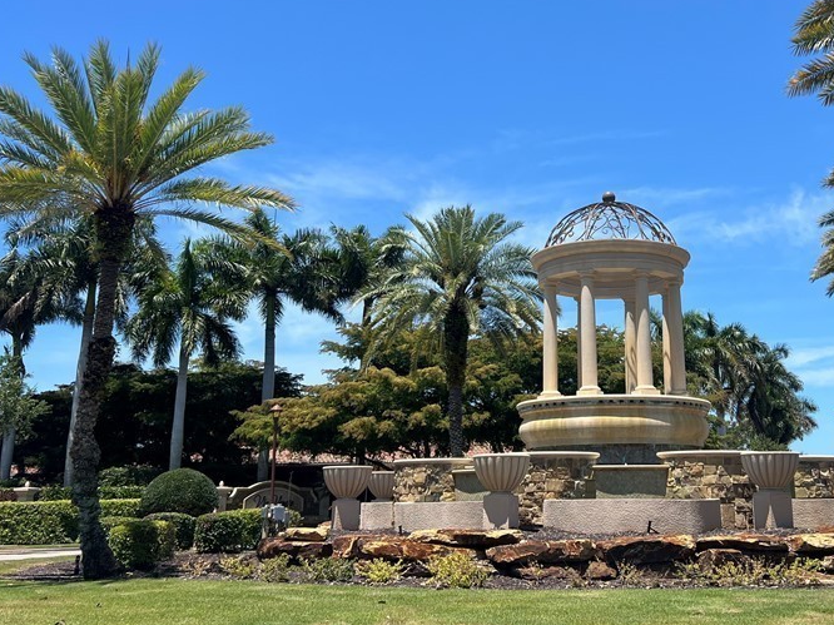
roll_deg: +0.3
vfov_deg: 35.8
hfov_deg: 46.0
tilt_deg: +15.0
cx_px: 566
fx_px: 963
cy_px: 242
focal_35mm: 40
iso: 50
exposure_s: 1/3571
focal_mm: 5.7
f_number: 1.5
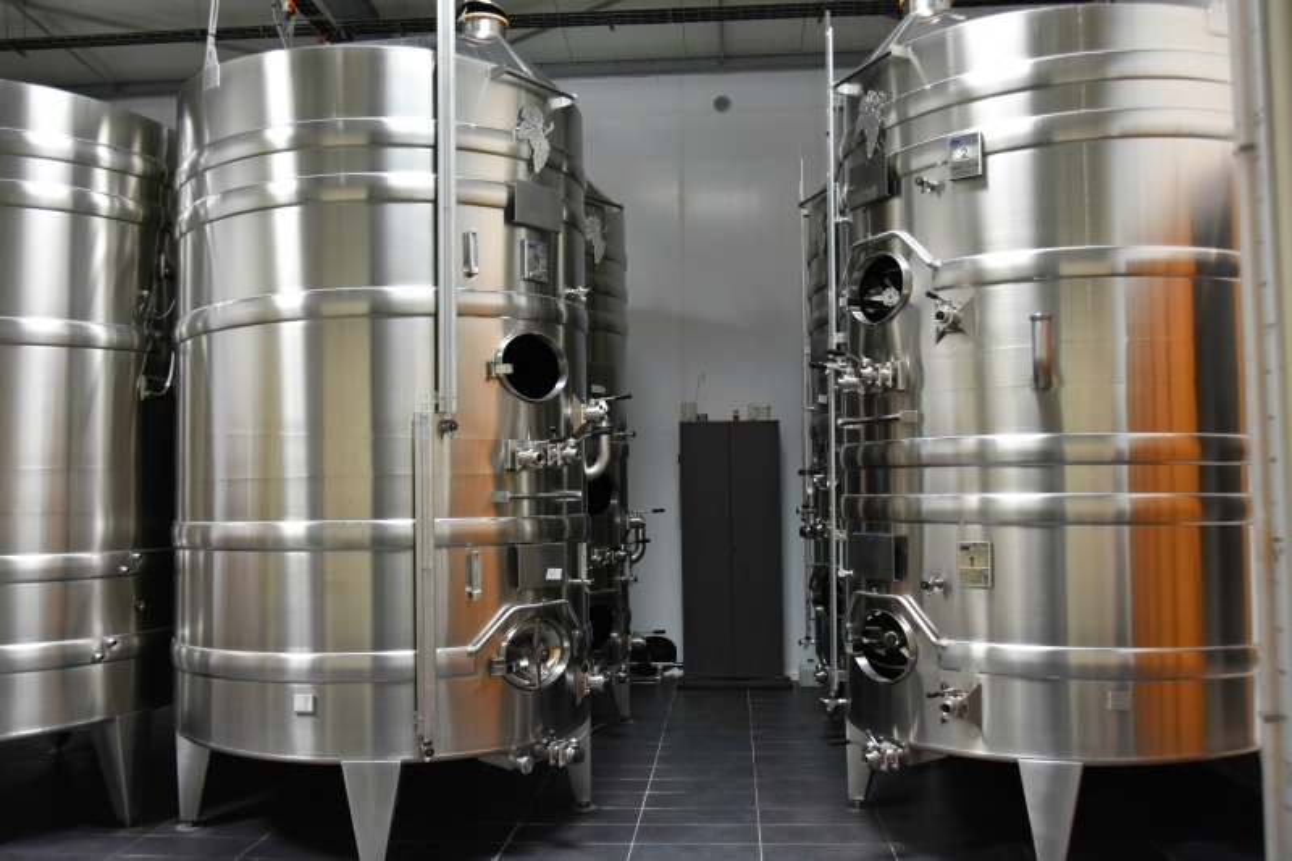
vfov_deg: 43.6
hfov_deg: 61.9
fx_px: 1076
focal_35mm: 30
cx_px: 646
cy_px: 430
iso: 800
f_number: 4
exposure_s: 1/60
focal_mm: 20
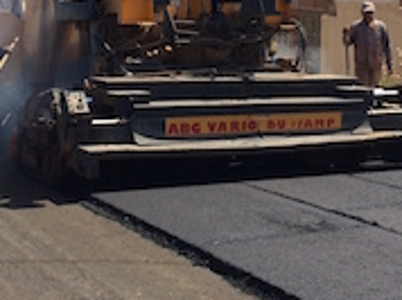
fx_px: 881
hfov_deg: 25.7
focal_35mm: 76
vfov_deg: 18.7
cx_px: 233
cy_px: -18
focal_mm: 4.12
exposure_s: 1/2160
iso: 32
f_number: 2.2
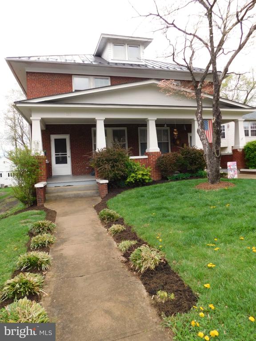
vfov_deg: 73.9
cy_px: 170
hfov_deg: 58.9
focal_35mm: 23
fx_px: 227
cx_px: 128
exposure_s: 1/400
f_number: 3
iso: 125
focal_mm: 4
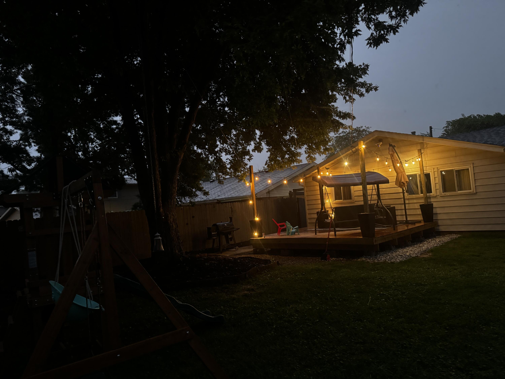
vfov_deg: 56.8
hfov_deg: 71.6
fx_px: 350
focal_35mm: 24
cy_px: 190
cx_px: 252
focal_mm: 6.76
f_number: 1.78
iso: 1250
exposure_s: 1/30
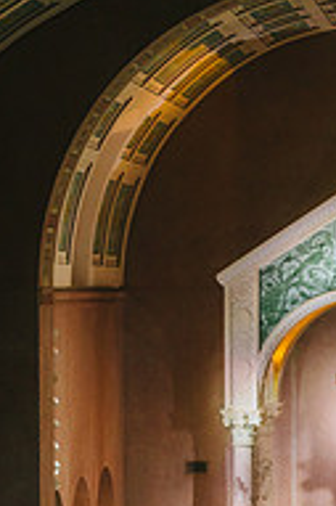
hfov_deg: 8.3
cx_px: 347
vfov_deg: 12.4
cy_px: 374
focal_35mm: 165
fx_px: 2314
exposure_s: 1/250
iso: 1600
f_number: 2.8
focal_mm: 70
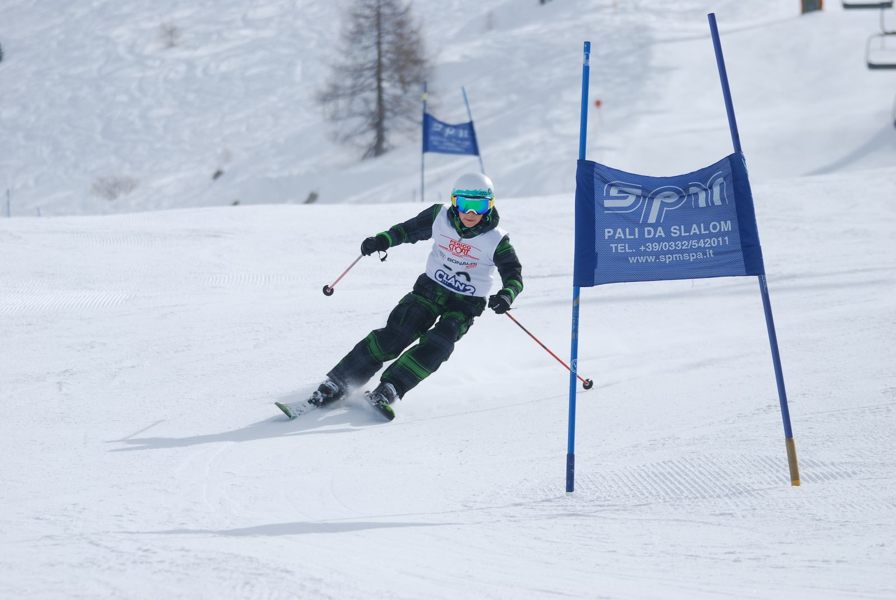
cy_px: 300
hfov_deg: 9.1
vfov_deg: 6.1
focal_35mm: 225
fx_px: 5607
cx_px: 448
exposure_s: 1/1250
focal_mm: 150
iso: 100
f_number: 5
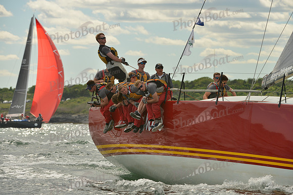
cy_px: 98
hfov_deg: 8.2
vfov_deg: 5.5
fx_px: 2035
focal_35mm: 250
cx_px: 146
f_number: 8
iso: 400
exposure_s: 1/800
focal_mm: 250
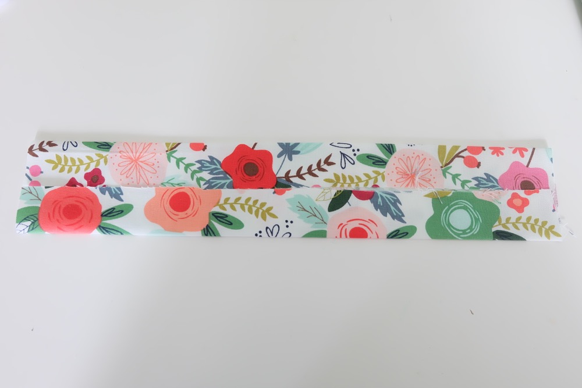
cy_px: 194
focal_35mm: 30
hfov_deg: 61.9
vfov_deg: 43.6
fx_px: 485
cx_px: 291
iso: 1000
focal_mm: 20.1
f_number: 4.5
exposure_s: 1/30
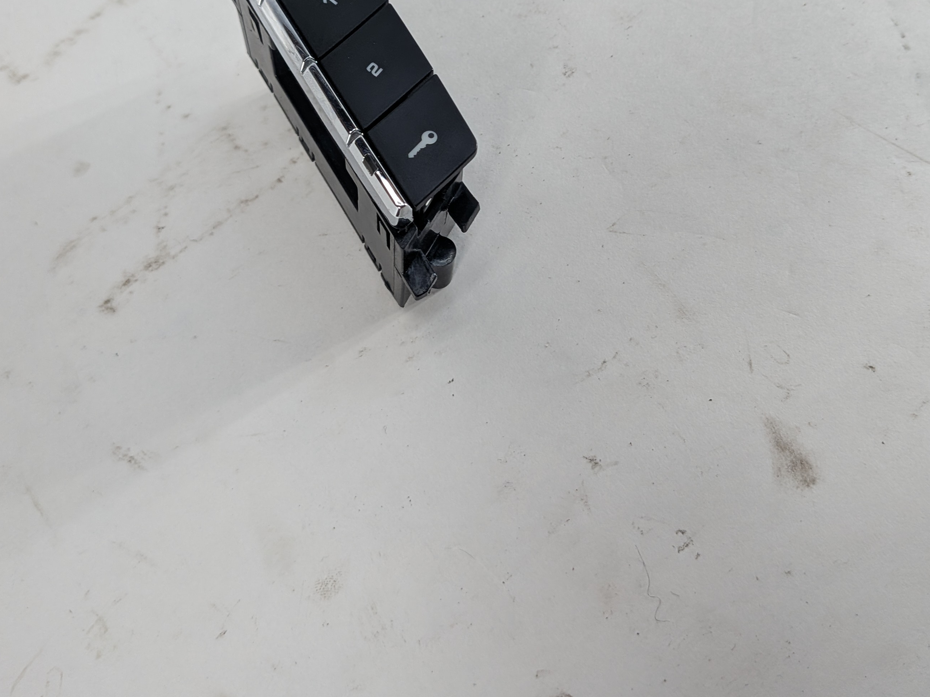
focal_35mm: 37
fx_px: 994
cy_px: 159
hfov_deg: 50.1
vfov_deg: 37.5
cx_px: 478
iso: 45
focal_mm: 4.53
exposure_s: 1/243
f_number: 1.7
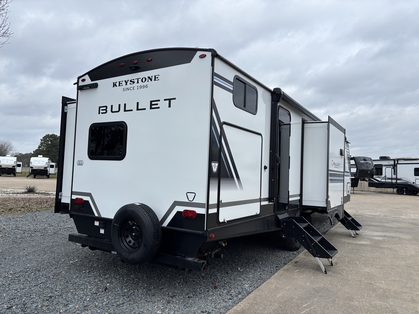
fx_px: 315
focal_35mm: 26
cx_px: 210
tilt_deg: +2.9
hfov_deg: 67.3
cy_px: 157
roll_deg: -1.5
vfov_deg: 53.1
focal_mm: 5.96
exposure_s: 1/2933
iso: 50
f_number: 1.6
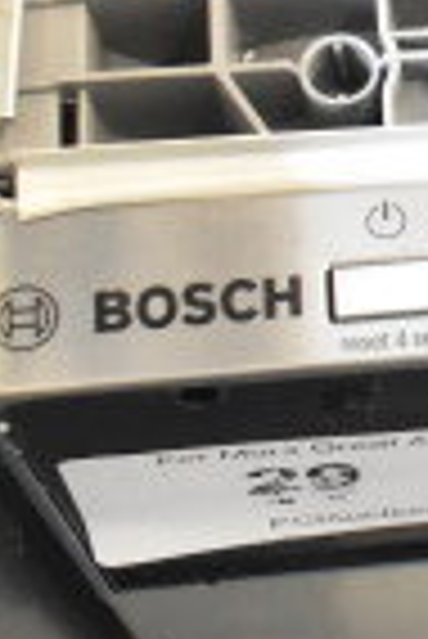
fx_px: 2635
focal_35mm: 148
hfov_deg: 8.2
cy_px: 250
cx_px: 1153
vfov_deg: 13.8
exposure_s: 1/100
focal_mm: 23
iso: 6400
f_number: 5
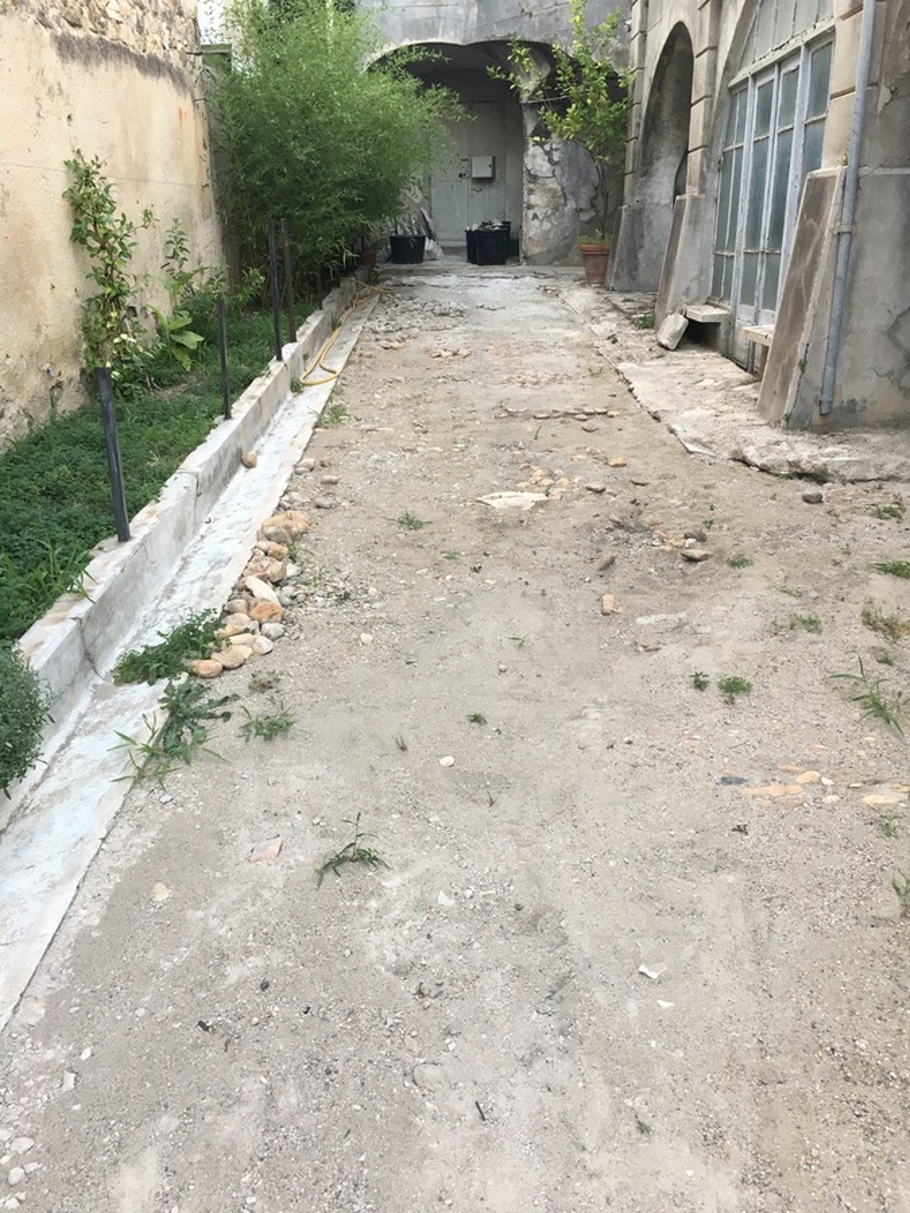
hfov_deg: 48.2
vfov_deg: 61.7
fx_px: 1016
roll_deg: +0.5
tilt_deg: -18.8
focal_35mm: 29
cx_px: 455
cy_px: 606
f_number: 2.2
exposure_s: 1/33
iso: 32
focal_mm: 4.15
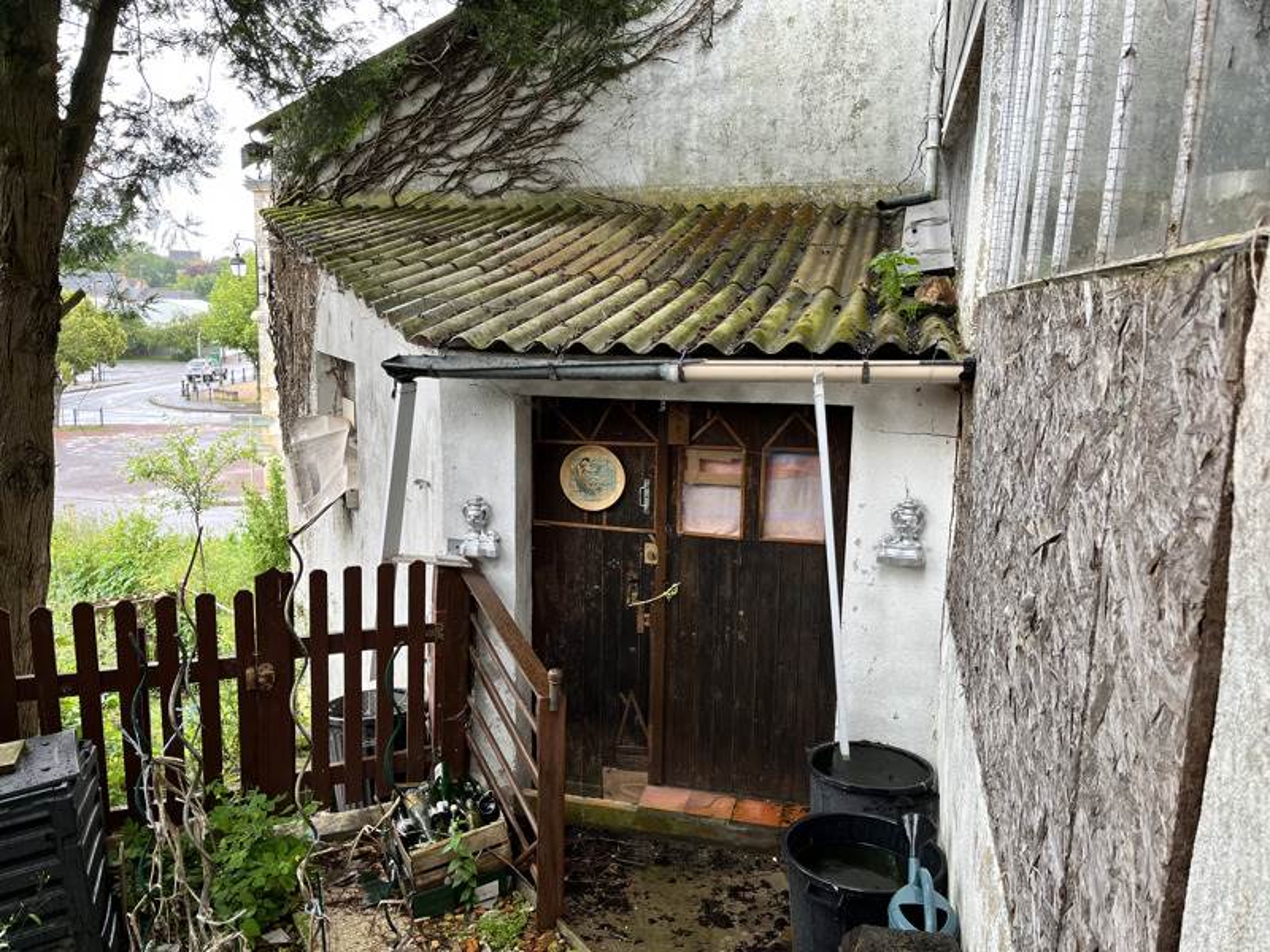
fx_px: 954
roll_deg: -1.5
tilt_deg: -9.7
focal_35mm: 26
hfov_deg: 67.3
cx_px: 635
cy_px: 476
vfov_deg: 53.1
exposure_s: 1/121
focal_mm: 5.1
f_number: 1.6
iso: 80
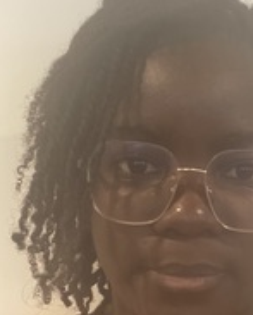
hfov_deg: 26.9
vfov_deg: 33.5
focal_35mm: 56
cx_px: 180
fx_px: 523
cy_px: 177
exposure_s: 1/25
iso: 640
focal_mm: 2.71
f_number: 2.2
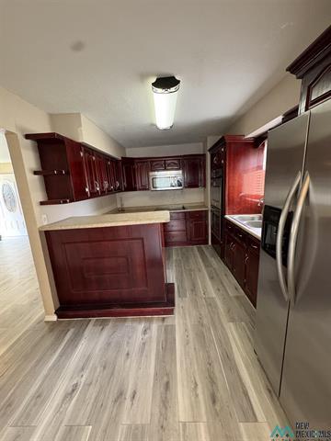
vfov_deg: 102.1
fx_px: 178
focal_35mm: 14
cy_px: 220
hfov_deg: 85.7
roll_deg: +2.6
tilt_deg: -9.9
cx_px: 166
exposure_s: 1/60
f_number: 2.2
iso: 500
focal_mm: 2.22
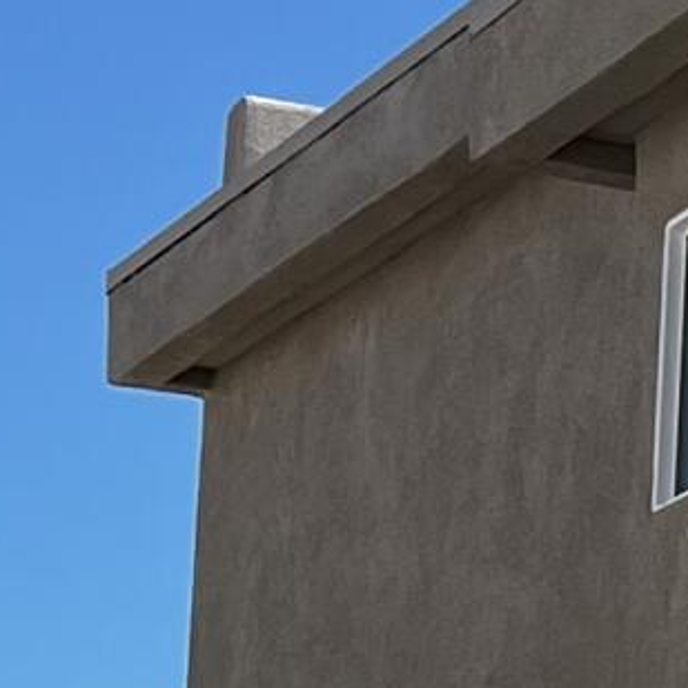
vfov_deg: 7.8
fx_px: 5014
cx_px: 2814
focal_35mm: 223
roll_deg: +1.0
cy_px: 828
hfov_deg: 6.3
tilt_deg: +9.0
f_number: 1.6
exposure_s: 1/2410
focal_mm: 5.1
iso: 50
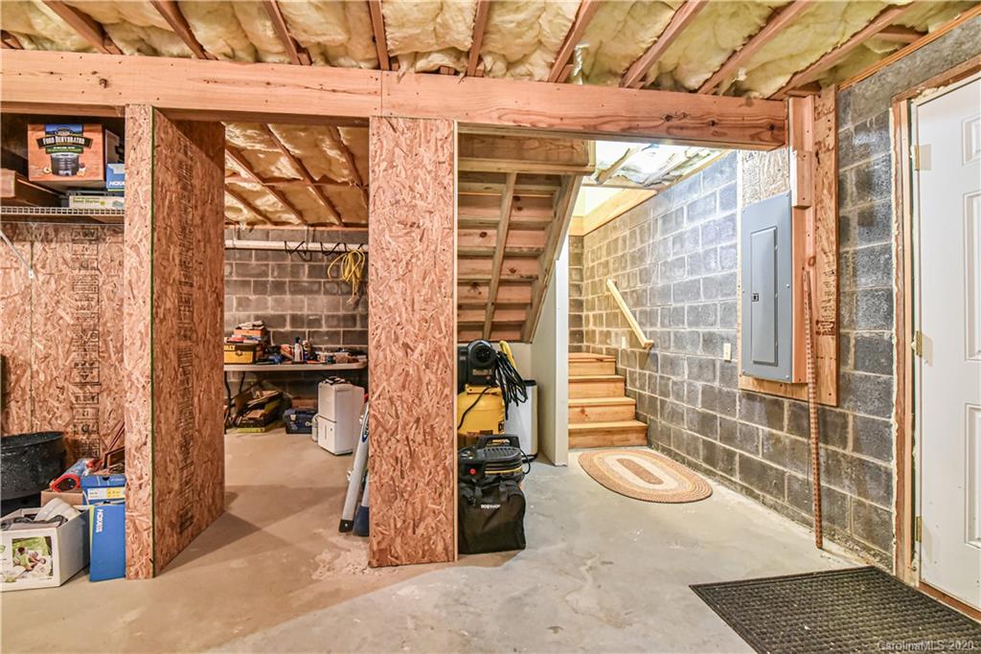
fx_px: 436
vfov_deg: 73.8
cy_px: 327
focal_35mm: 16
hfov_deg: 96.7
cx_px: 490
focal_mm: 16
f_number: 5.6
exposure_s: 1/30
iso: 4000
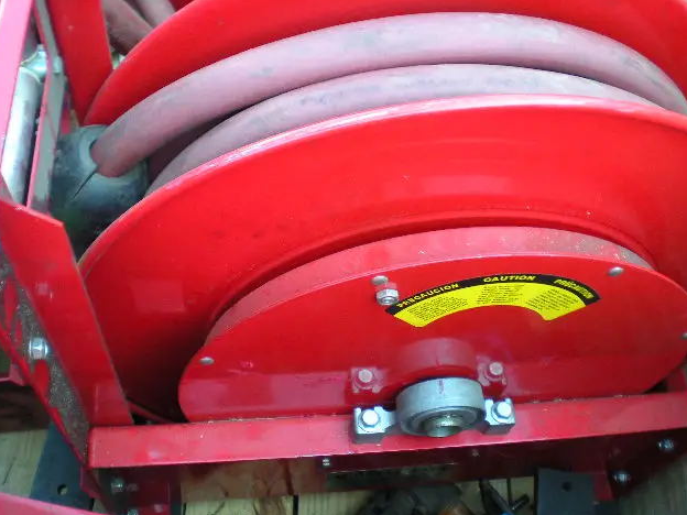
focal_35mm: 39
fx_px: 774
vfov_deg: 36.8
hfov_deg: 47.9
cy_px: 254
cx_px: 339
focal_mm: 6.3
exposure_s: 1/55.7
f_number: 3.1
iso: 169
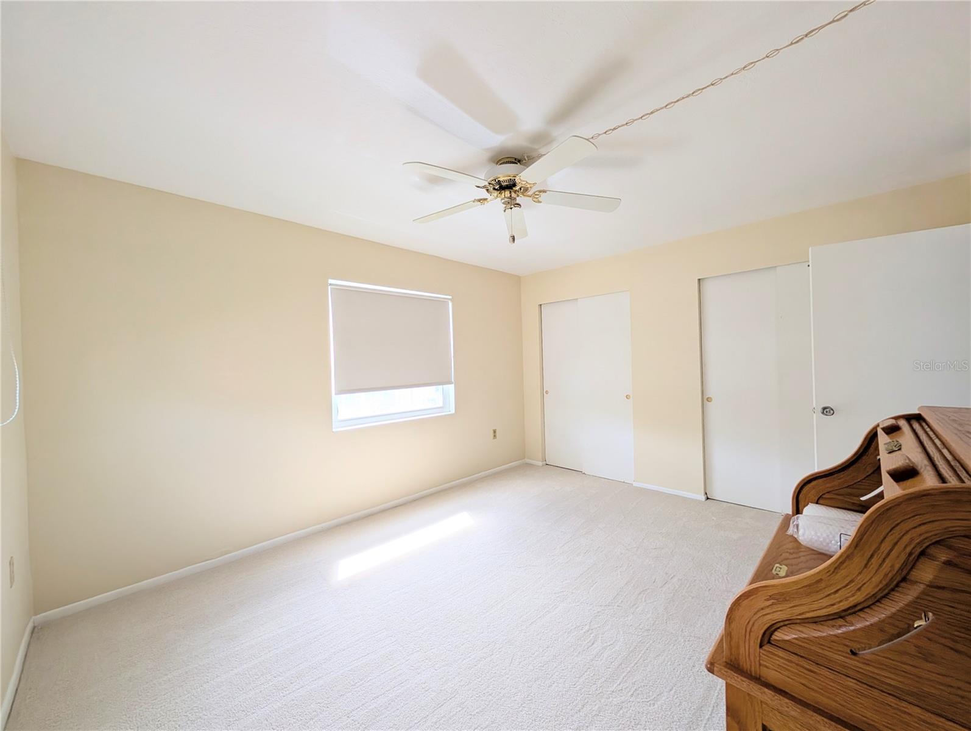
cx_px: 486
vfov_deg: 94.6
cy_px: 366
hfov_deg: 110.5
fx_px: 337
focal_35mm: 12
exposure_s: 1/163
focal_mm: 2.02
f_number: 1.7
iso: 54
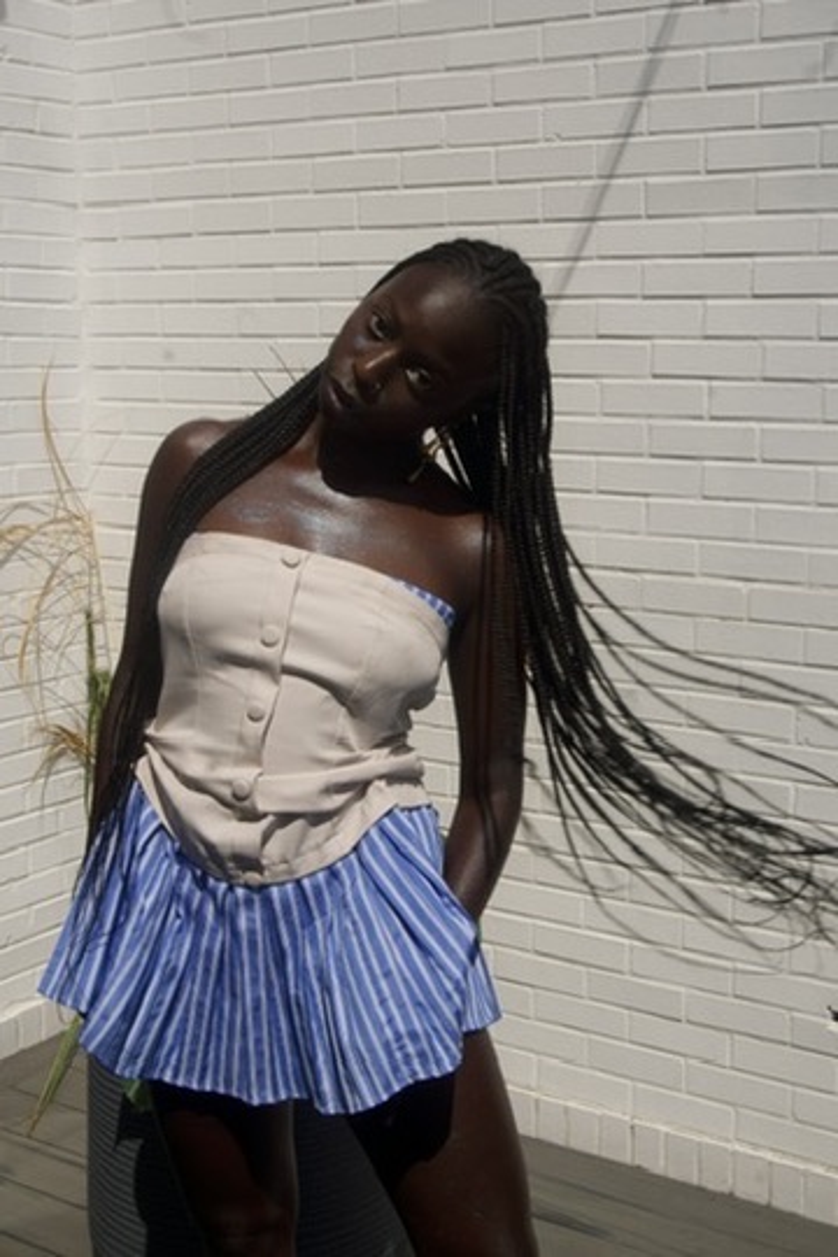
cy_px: 628
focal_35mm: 50
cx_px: 419
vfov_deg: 40.0
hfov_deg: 27.3
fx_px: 1728
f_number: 16
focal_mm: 33
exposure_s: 1/160
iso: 100
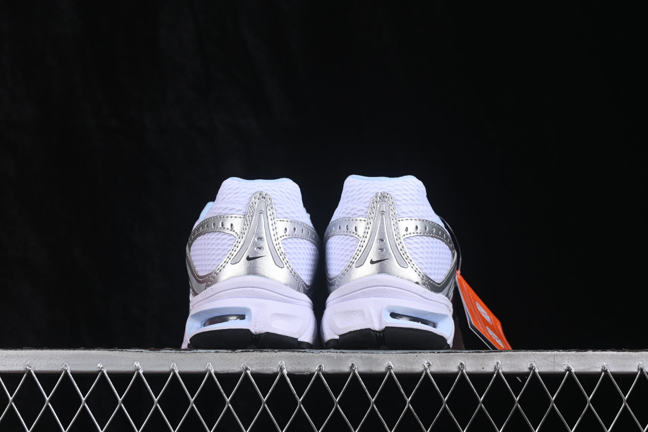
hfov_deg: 27.0
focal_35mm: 75
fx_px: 1350
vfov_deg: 18.2
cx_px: 324
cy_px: 216
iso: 160
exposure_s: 1/80
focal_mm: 50
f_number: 8
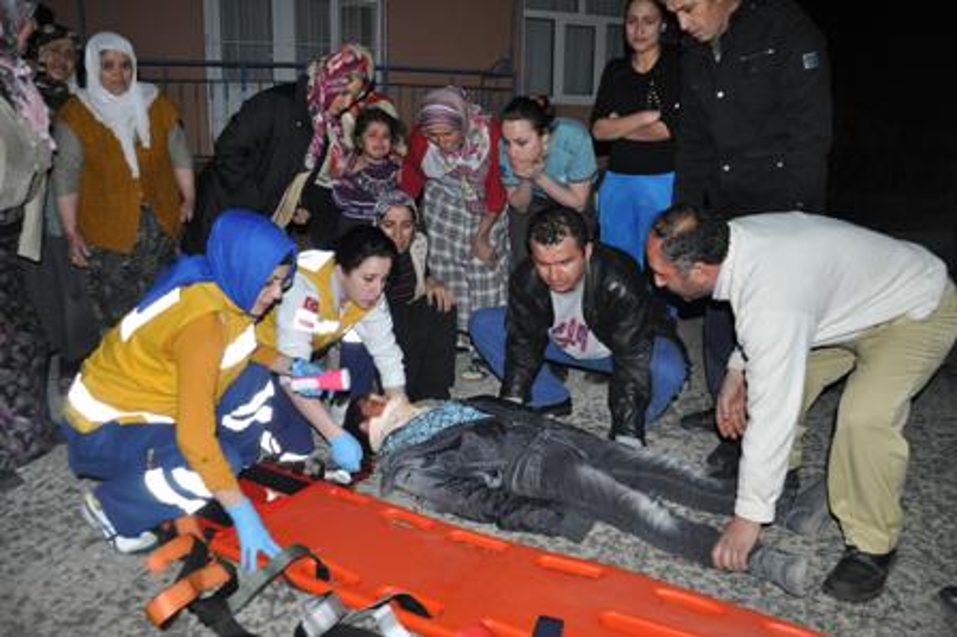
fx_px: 717
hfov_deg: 67.4
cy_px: 318
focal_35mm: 27
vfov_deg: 47.9
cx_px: 478
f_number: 3.5
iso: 800
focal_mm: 18
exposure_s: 1/60
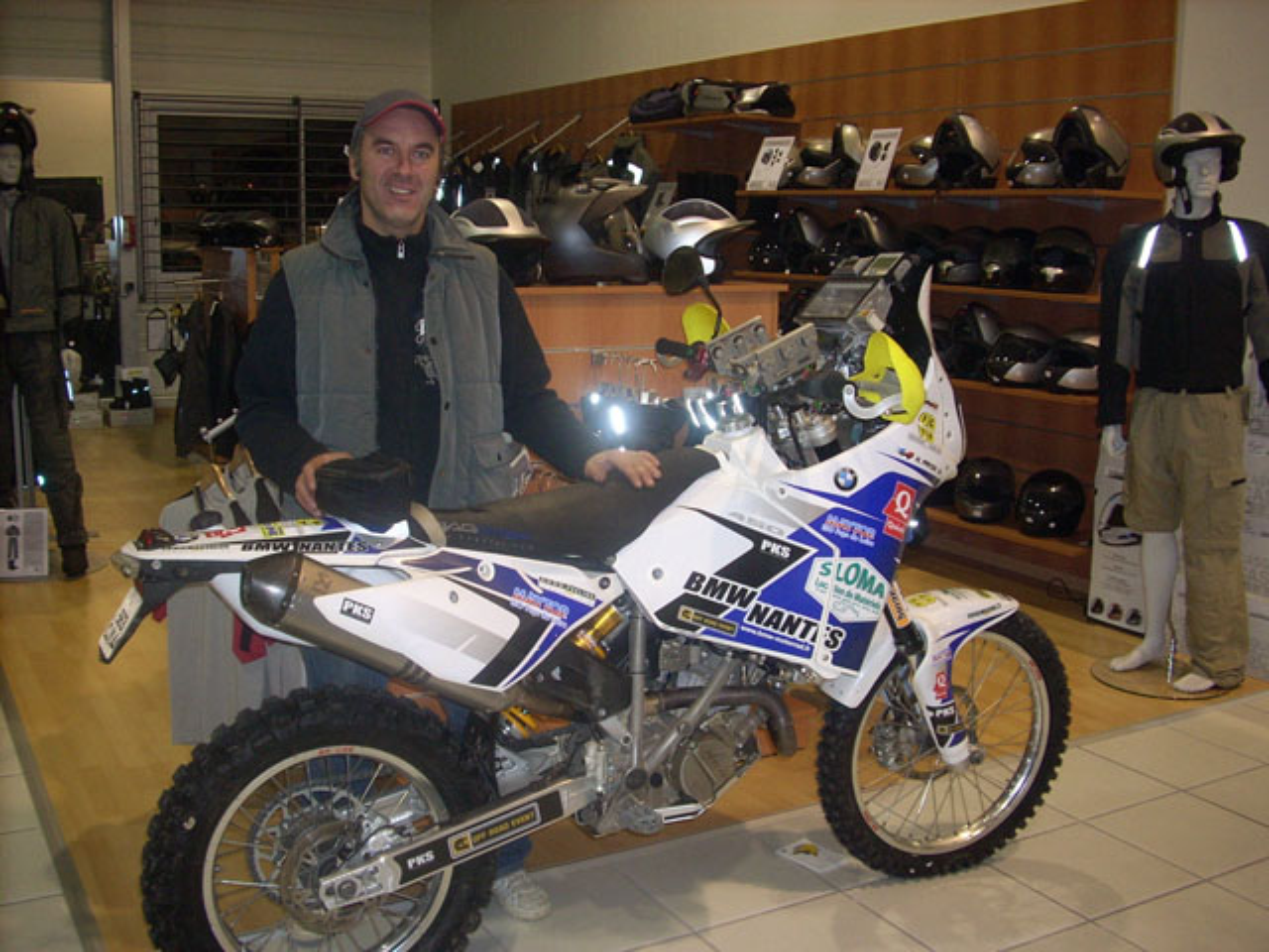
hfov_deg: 50.1
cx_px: 634
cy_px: 476
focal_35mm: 37
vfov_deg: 38.7
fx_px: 1356
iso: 200
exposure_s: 1/60
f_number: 2.8
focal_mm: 6.2
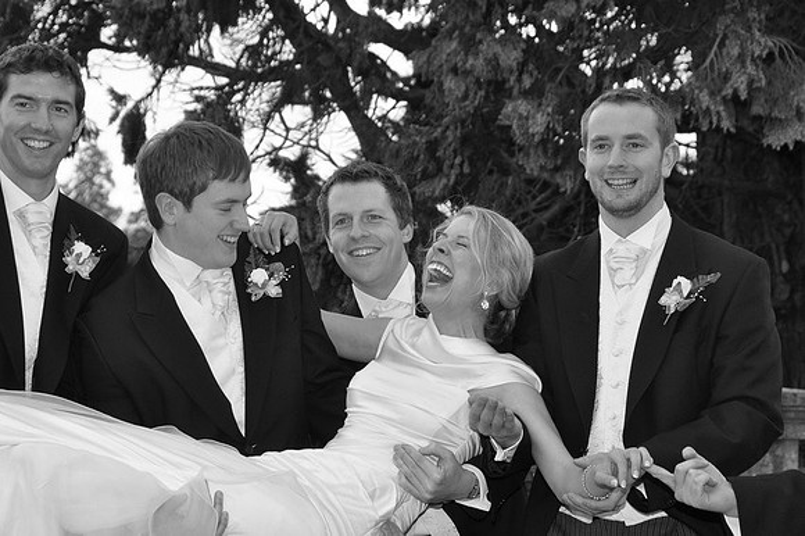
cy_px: 268
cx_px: 402
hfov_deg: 19.5
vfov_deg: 13.0
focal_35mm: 105
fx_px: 2346
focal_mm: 70
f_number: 8
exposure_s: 1/200
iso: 500
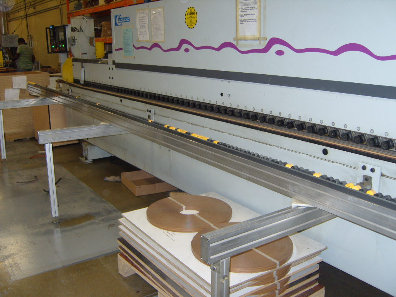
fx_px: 400
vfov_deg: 40.7
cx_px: 198
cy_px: 148
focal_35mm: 35
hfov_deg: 52.6
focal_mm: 7.4
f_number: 2.8
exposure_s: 1/30
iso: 133
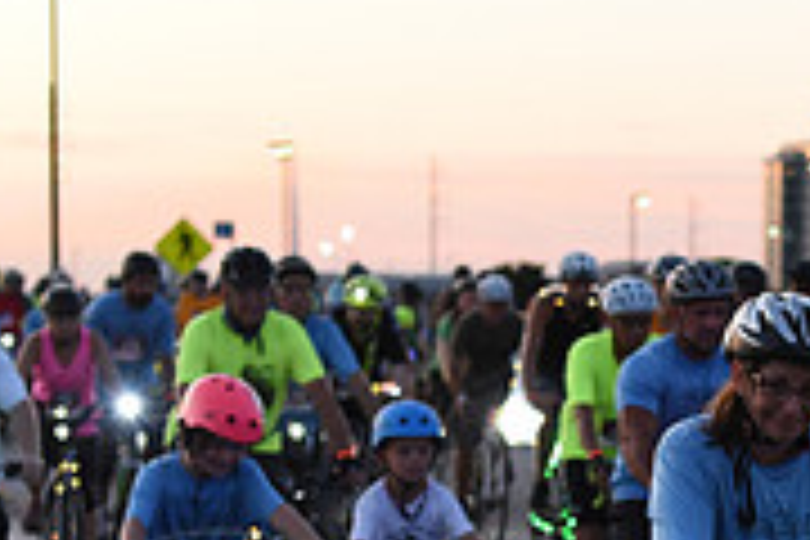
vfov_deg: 8.4
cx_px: 1022
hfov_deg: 12.4
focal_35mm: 161
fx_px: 3622
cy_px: 731
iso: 2500
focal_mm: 50
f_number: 2.8
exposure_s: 1/400
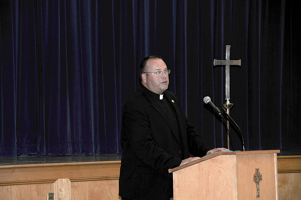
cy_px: 100
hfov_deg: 12.8
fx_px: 1340
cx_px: 148
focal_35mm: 161
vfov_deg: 8.5
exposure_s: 1/60
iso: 200
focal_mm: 105
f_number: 5.3
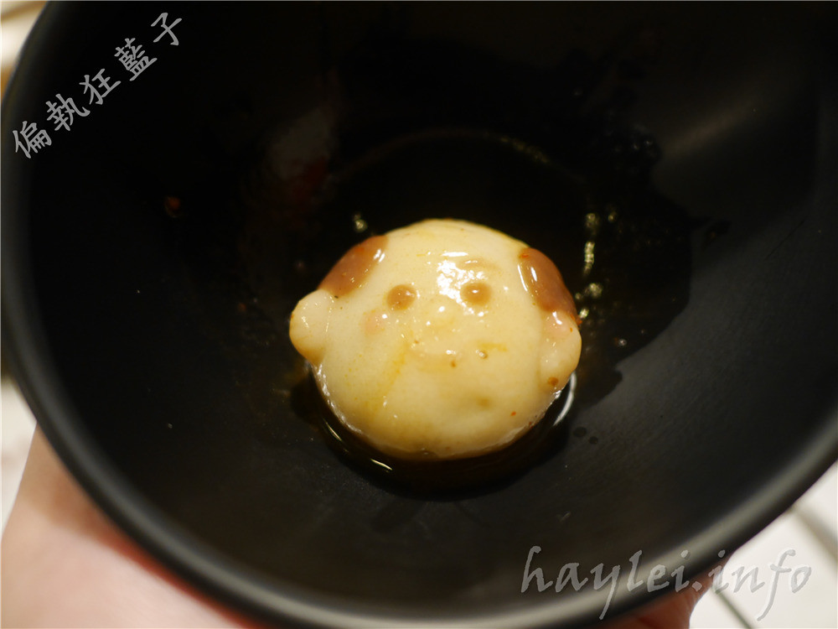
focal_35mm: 30
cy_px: 314
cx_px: 419
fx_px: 726
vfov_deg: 46.8
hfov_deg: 60.0
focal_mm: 15
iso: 800
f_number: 1.7
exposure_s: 1/60
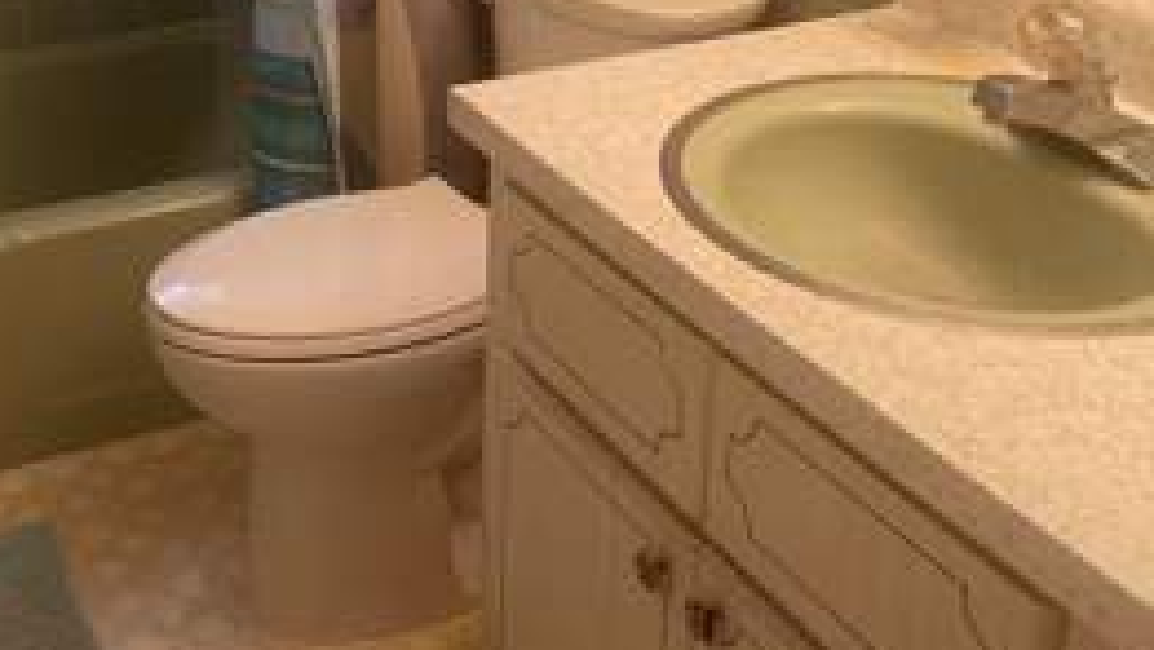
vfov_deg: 22.5
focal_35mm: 50
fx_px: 1530
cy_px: -80
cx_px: 376
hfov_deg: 40.7
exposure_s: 1/120
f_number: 1.6
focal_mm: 5.1
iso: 80
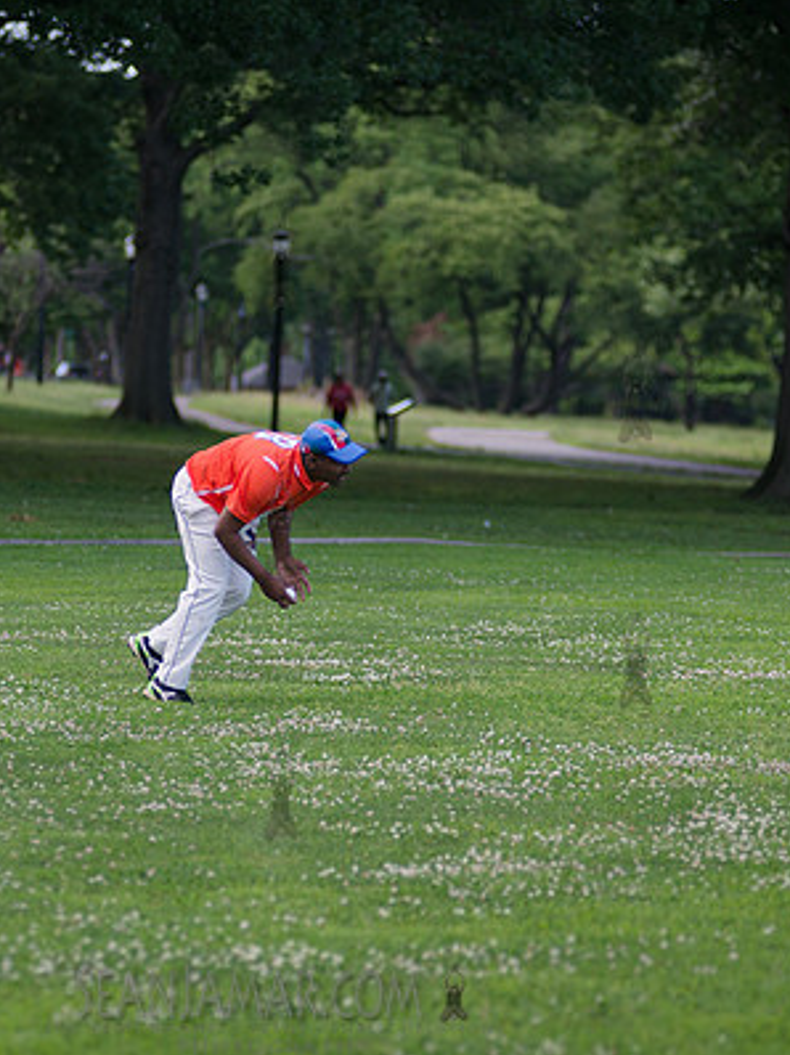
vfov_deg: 8.0
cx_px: 231
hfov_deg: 6.0
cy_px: 550
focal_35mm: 247
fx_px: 7524
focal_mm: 135
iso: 200
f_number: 2.8
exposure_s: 1/2000
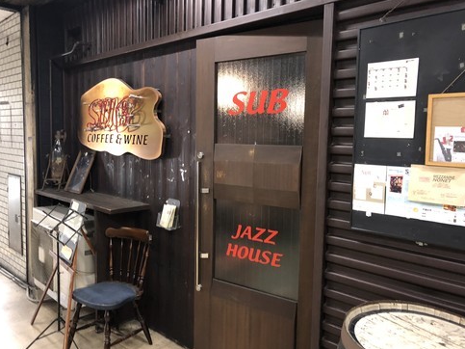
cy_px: 179
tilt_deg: -6.9
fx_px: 389
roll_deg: -0.7
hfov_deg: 61.7
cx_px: 229
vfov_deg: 48.2
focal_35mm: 29
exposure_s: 1/9
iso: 100
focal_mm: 4
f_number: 1.8
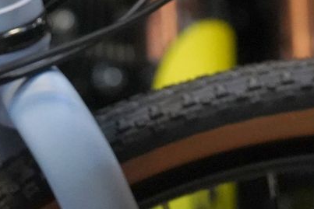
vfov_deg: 2.9
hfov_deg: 4.4
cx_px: 132
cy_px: -267
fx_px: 4109
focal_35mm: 471
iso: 6400
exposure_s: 1/200
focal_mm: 95
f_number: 5
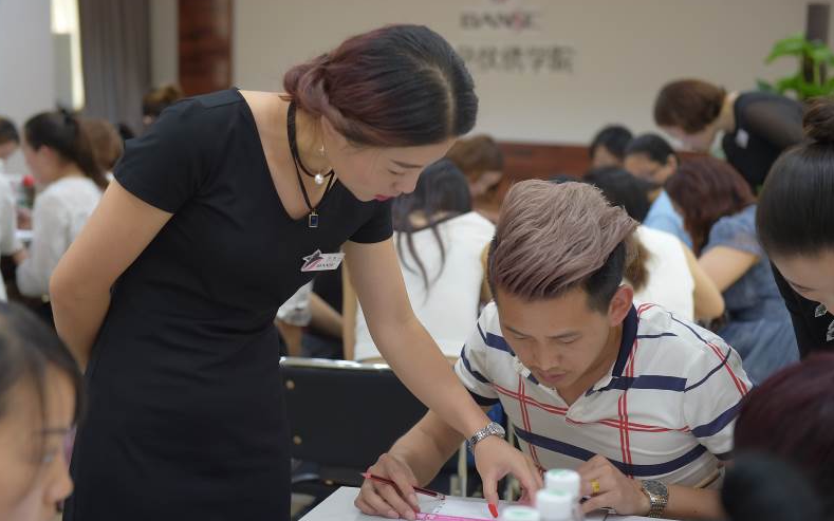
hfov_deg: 32.0
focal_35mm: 64
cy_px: 252
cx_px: 413
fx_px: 1455
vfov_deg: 20.3
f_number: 4
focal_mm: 62
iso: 1250
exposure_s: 1/200
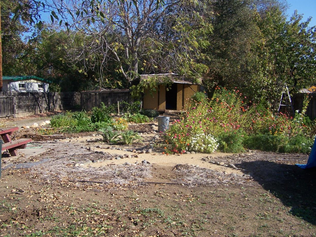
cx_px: 155
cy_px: 118
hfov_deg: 47.9
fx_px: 356
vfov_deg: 36.8
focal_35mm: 39
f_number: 2.8
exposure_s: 1/1000
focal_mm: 6.3
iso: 80
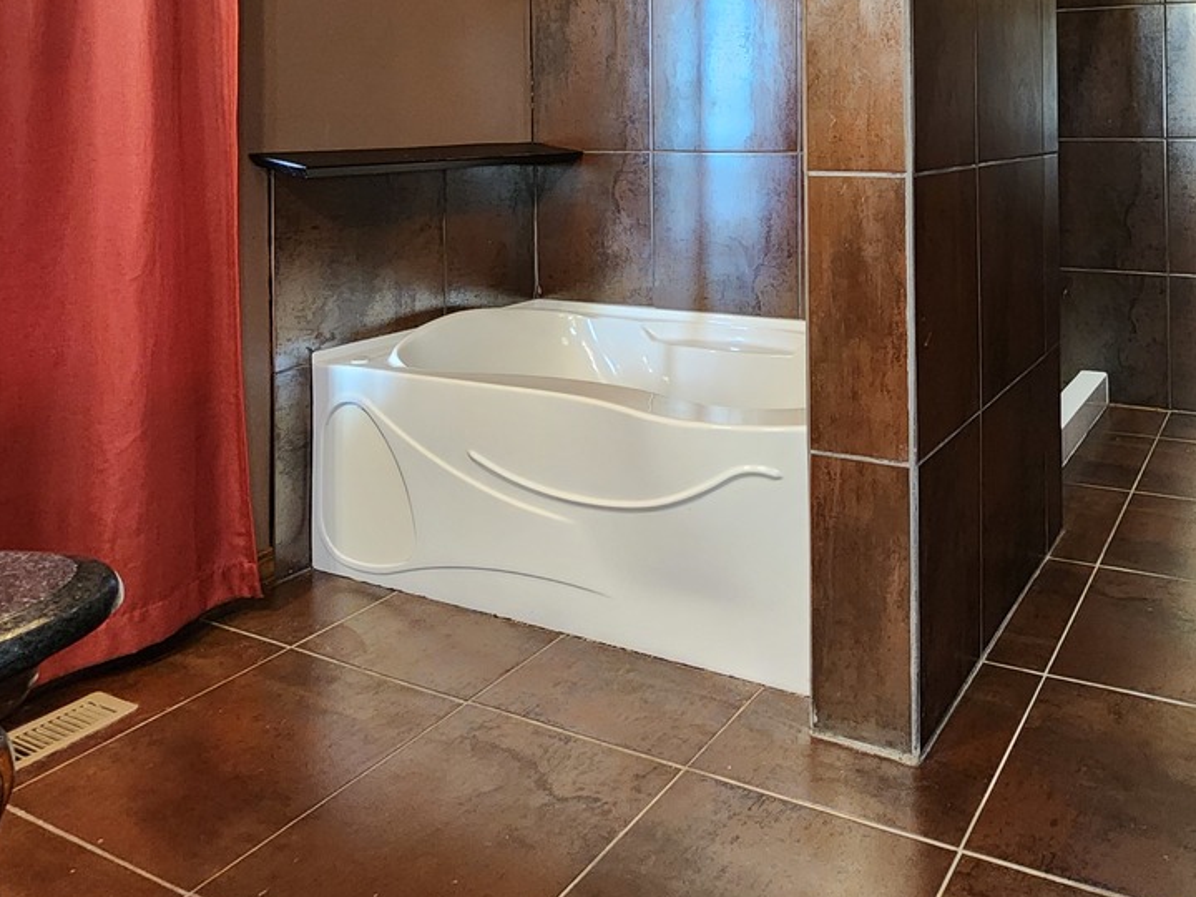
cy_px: 113
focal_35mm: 26
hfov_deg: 62.8
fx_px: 898
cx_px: 917
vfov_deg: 48.3
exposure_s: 1/30
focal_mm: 2.2
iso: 500
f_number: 2.2
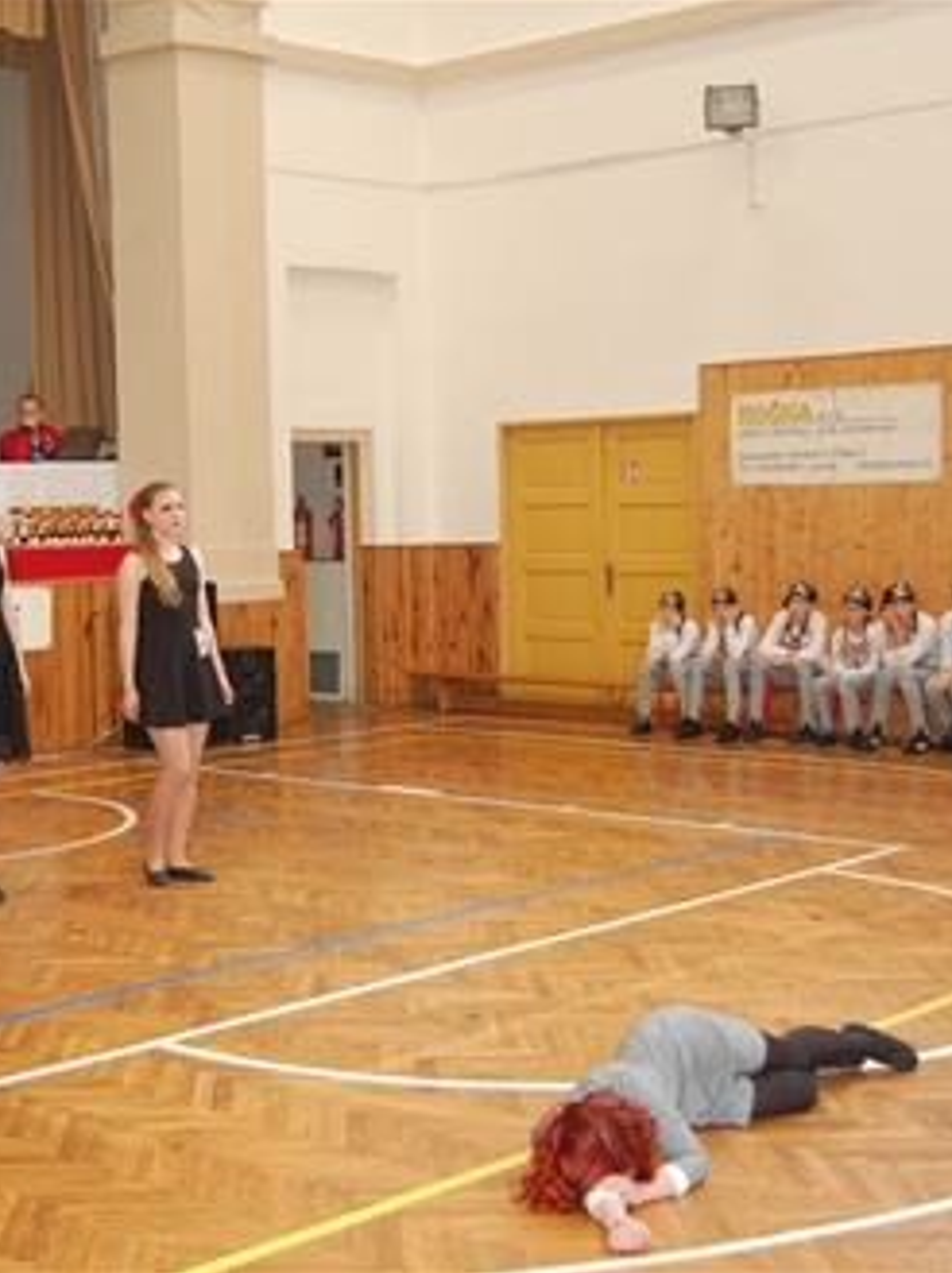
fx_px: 2094
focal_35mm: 57
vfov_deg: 33.8
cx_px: 193
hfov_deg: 25.2
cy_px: 635
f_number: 4
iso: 640
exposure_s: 1/60
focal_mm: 26
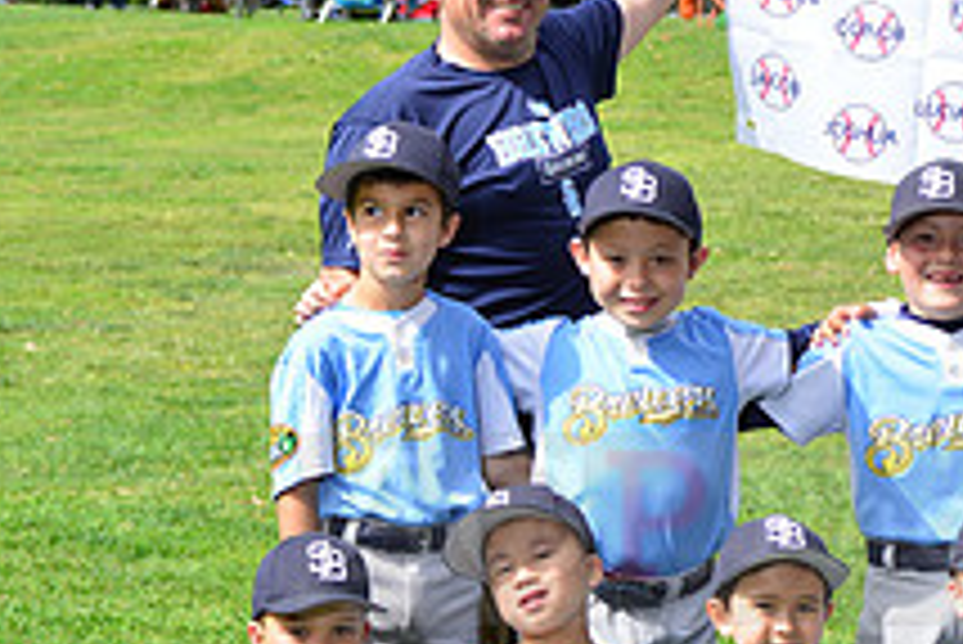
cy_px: 493
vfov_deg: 5.4
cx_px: 1053
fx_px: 6879
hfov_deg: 8.0
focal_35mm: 257
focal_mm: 95
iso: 200
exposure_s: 1/200
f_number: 10
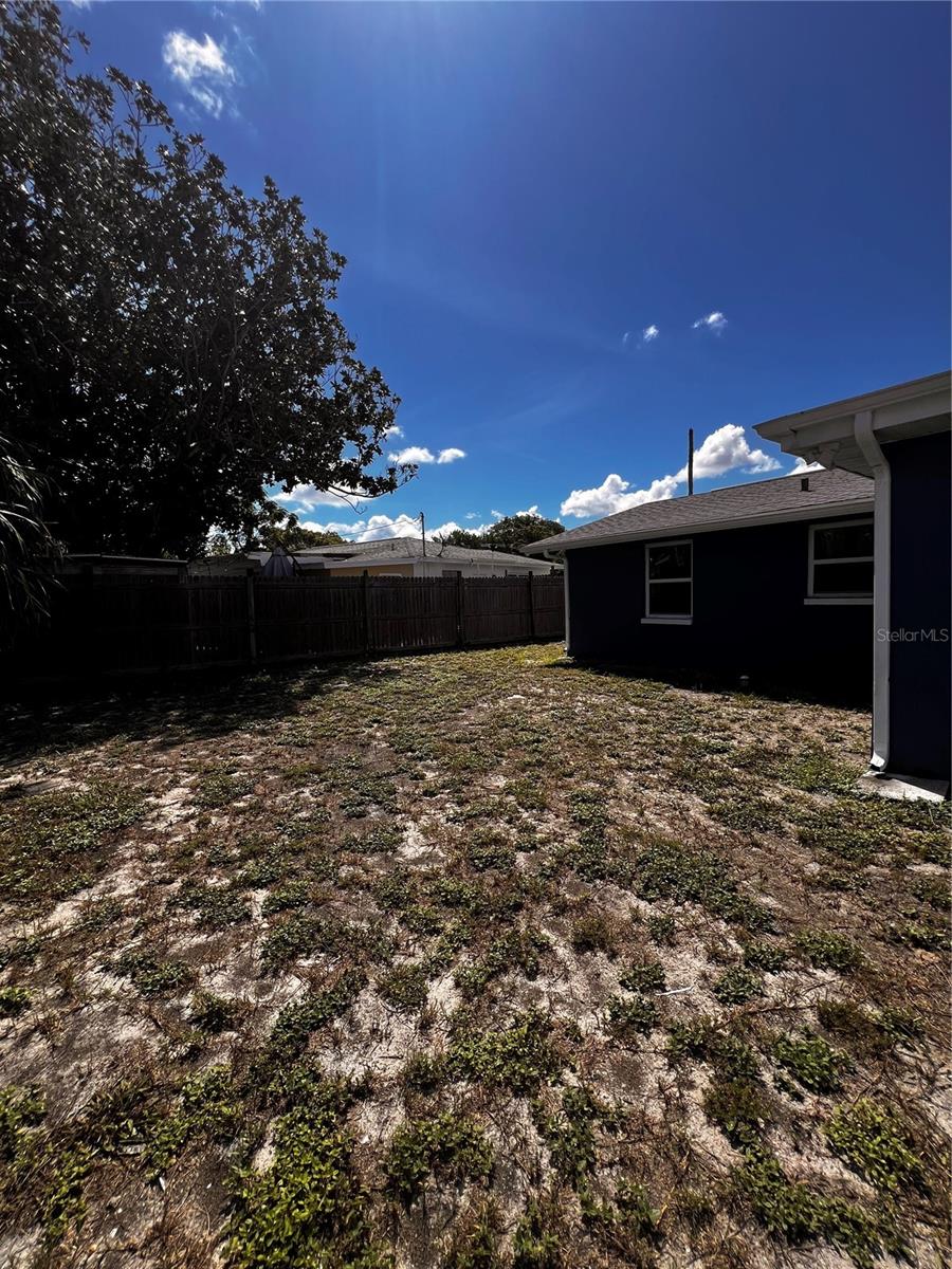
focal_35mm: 13
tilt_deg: -5.0
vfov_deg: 106.2
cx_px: 476
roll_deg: +1.0
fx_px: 477
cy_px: 634
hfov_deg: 89.9
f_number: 1.8
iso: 32
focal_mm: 1.57
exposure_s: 1/1672
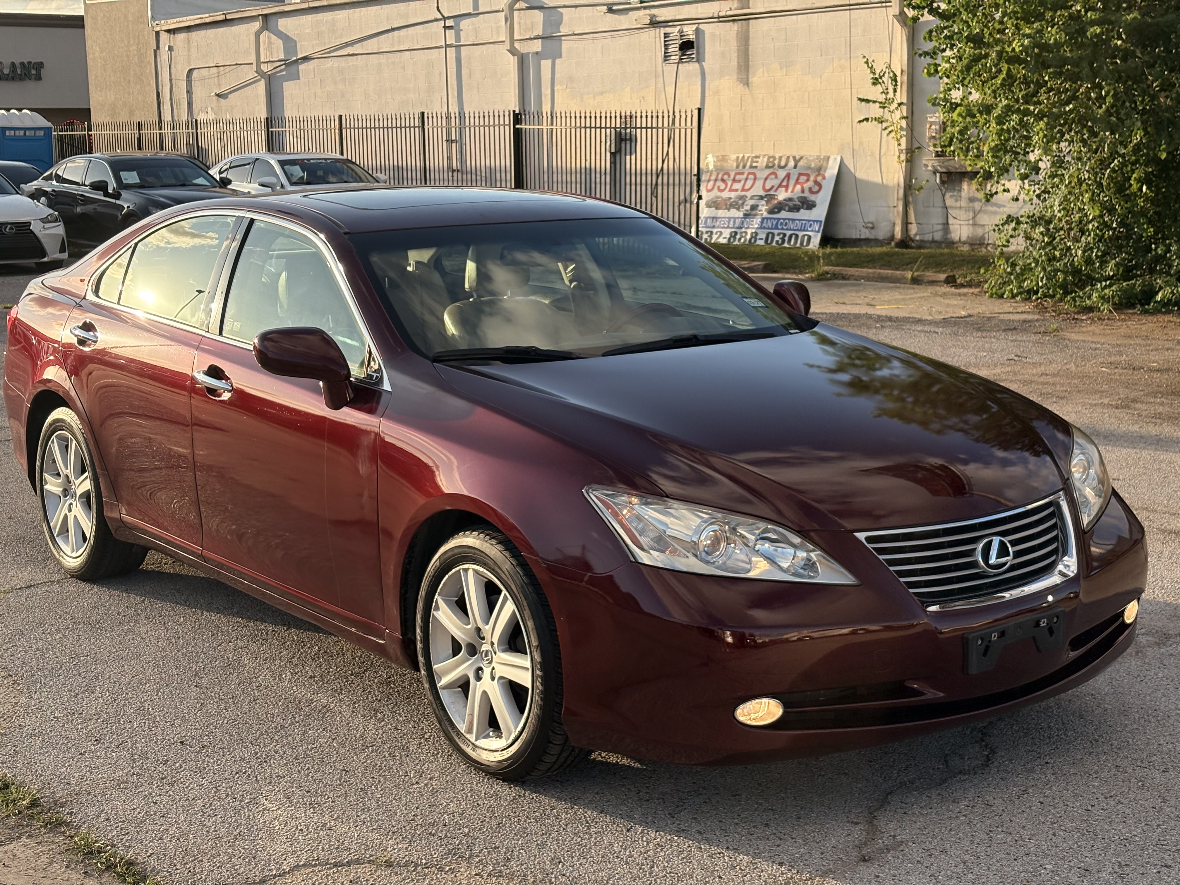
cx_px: 590
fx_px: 1773
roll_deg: +1.4
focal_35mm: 52
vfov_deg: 28.0
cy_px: 442
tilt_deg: -9.0
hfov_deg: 36.8
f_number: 1.6
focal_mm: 5.96
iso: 32
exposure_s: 1/2451
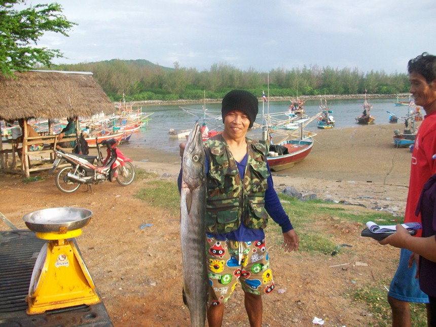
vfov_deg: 44.2
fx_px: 403
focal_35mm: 32
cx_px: 218
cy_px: 164
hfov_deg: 56.8
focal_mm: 5.7
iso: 64
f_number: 2.8
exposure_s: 1/125
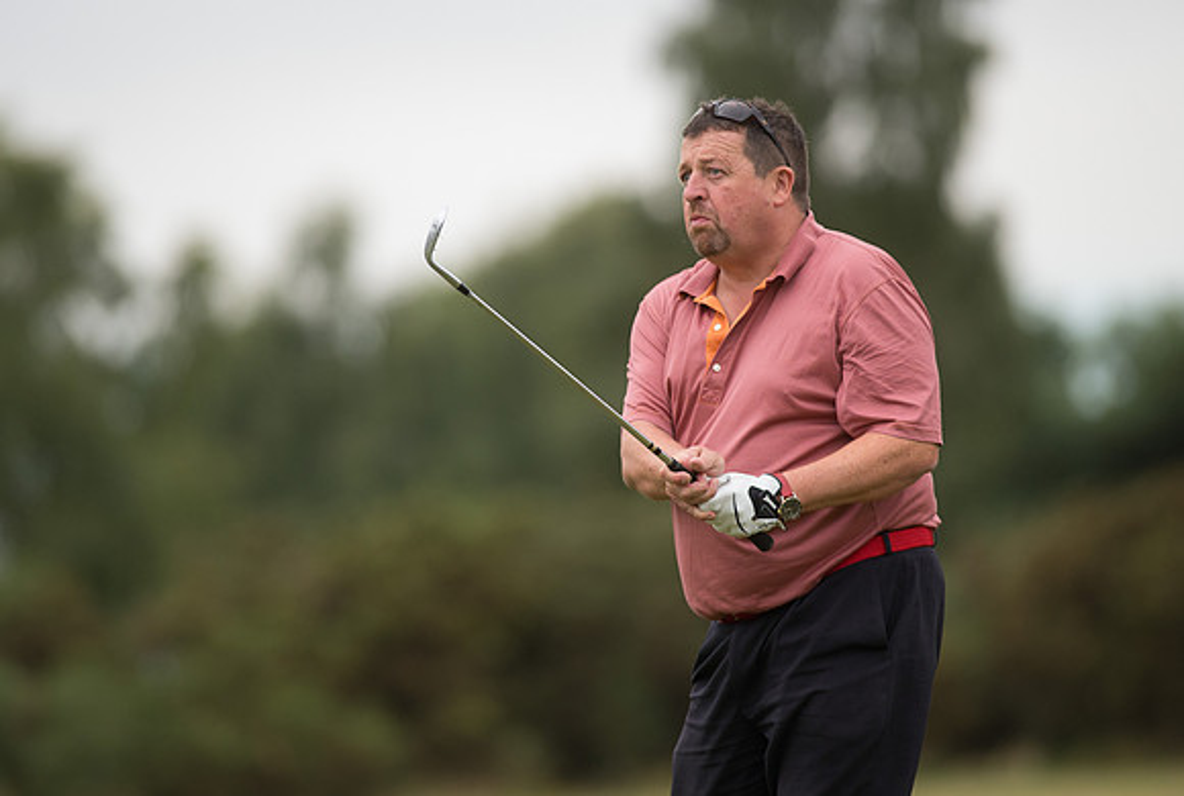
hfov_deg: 5.6
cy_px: 349
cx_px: 564
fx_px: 12047
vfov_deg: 3.8
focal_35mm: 365
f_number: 4
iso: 800
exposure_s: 1/3200
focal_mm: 300
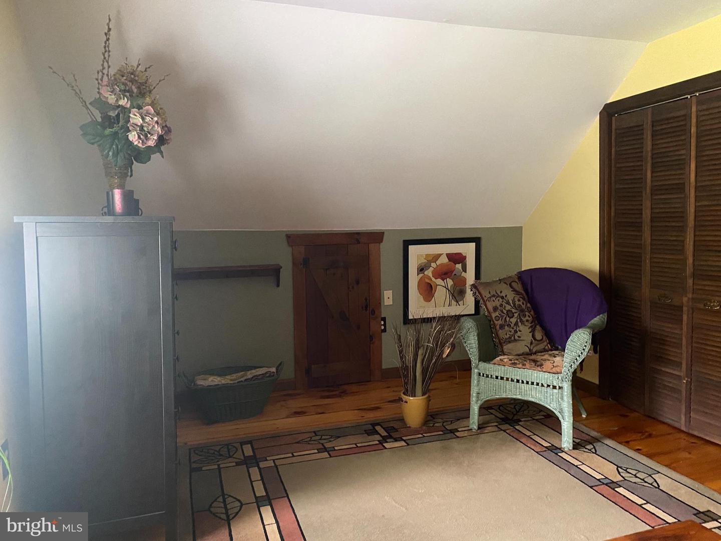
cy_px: 270
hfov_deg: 67.3
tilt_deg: -6.1
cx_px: 360
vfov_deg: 53.1
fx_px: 542
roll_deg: +1.2
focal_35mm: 26
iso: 640
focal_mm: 4.25
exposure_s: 1/30
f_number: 1.8
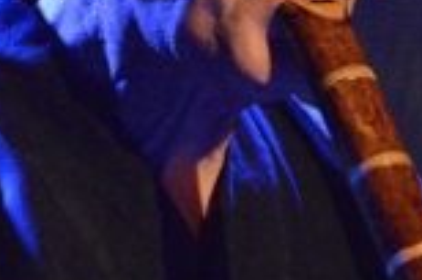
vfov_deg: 1.2
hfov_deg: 1.8
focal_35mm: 1170
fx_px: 13687
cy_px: 22
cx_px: 340
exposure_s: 1/200
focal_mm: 300
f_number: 5.6
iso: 25600
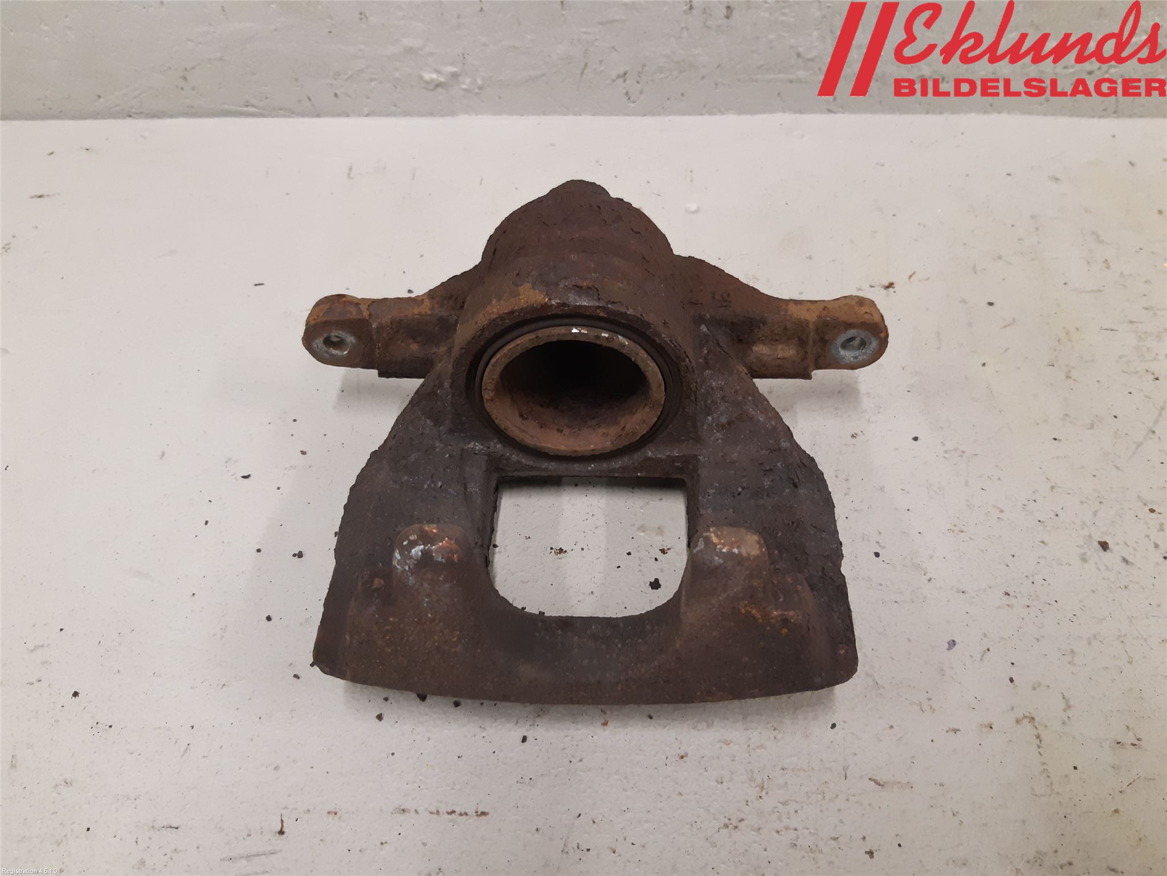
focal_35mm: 26
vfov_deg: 53.1
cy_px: 438
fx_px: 877
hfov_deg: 67.3
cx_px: 584
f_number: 1.7
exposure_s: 1/50
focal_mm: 3.93
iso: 200
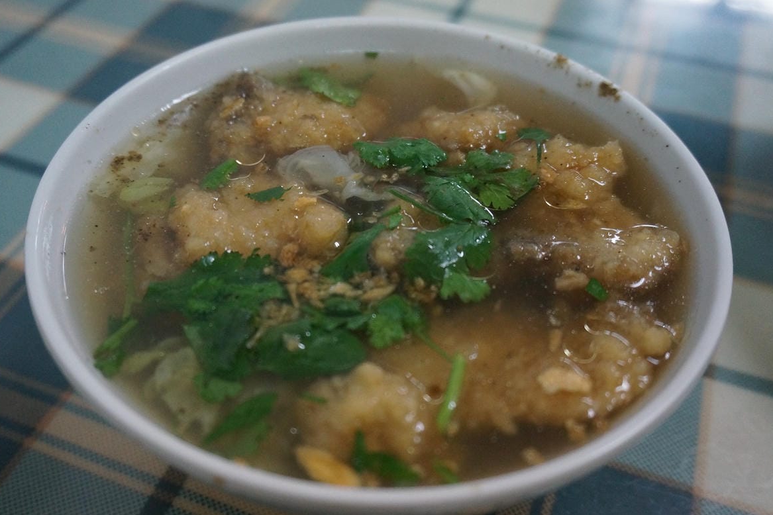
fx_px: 794
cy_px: 253
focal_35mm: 37
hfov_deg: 51.9
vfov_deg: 35.9
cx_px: 378
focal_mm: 24
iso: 2500
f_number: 4.5
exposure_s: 1/160
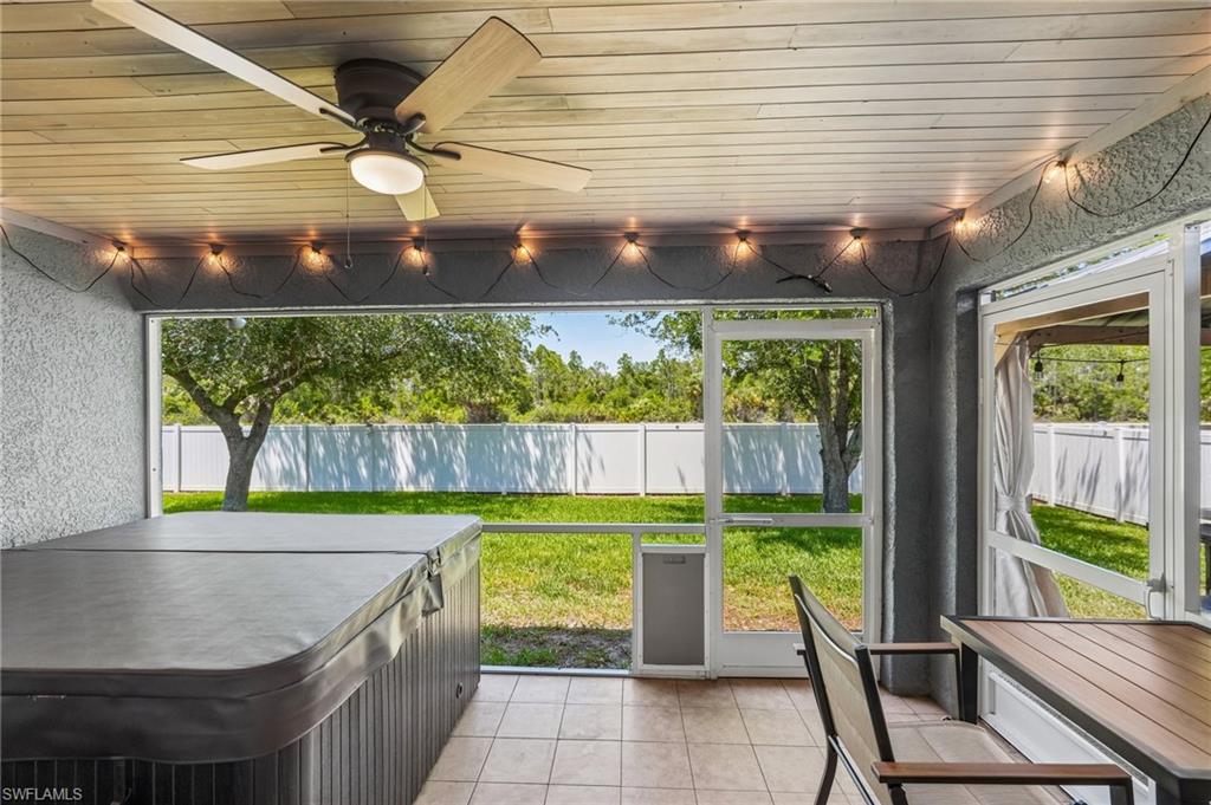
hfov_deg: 96.8
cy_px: 402
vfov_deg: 73.7
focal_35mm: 16
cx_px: 606
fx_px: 538
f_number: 8
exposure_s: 1/100
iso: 400
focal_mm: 16
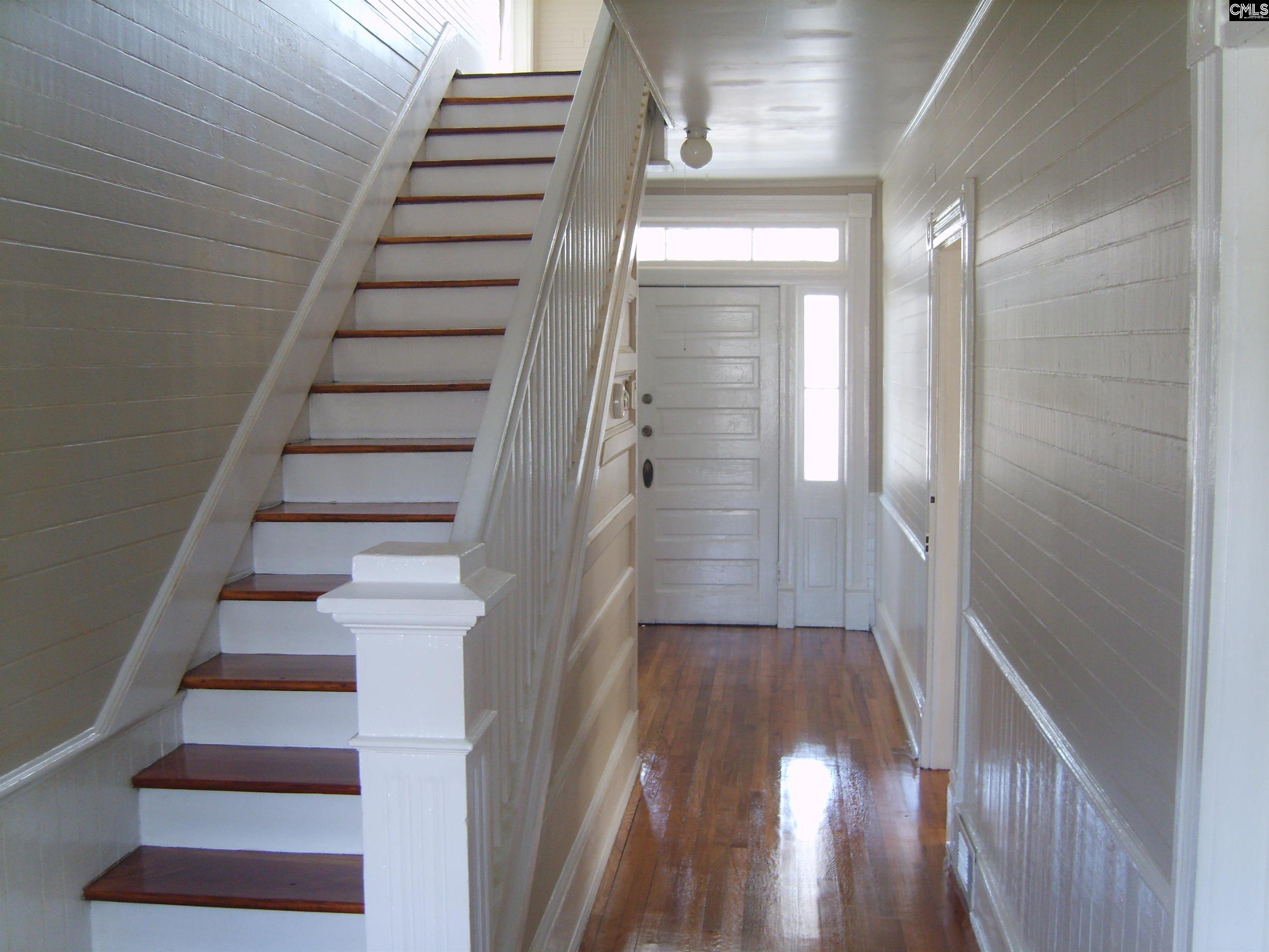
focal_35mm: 35
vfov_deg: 40.7
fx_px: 1283
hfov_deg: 52.6
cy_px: 476
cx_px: 634
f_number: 2.8
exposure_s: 1/30
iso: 88
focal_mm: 7.4
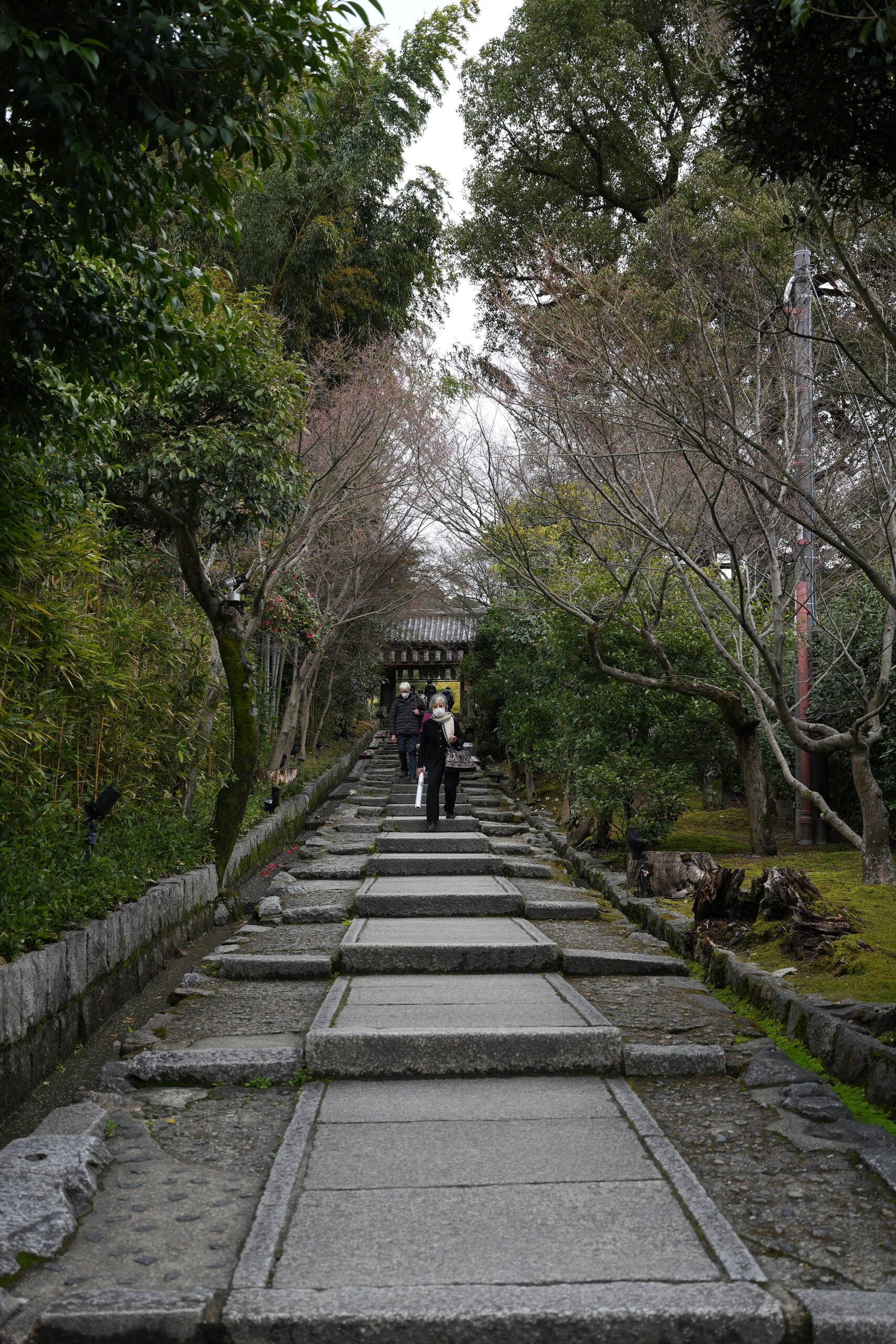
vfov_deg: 54.4
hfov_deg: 37.9
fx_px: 1306
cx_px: 448
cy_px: 672
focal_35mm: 35
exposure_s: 1/250
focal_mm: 35
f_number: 4
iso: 250
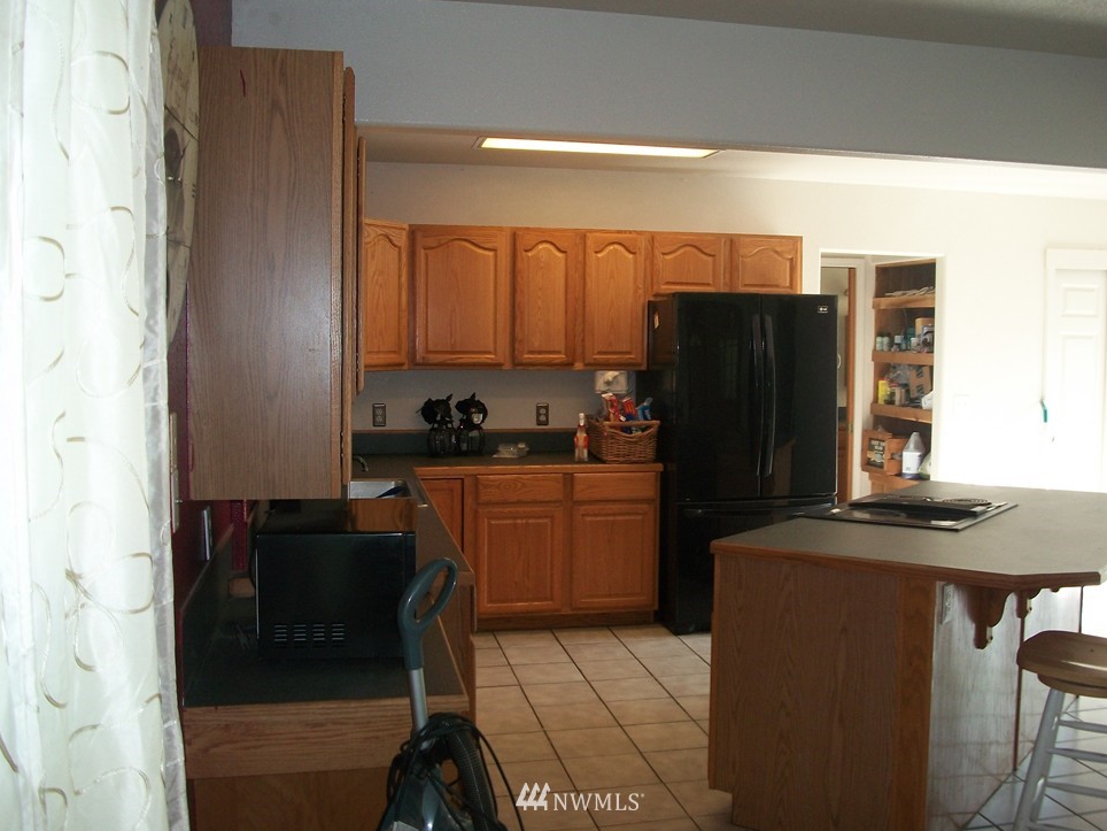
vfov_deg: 41.8
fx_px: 1087
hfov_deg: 53.9
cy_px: 399
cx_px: 580
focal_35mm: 34
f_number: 2.9
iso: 80
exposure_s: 1/30
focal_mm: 5.7
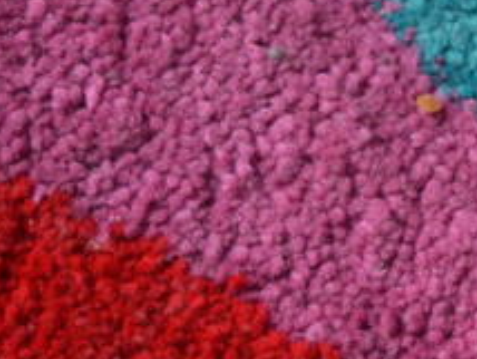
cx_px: 996
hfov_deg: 8.2
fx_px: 3159
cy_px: -108
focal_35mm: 229
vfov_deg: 6.4
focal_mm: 34
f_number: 4.5
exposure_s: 1/30
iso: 900
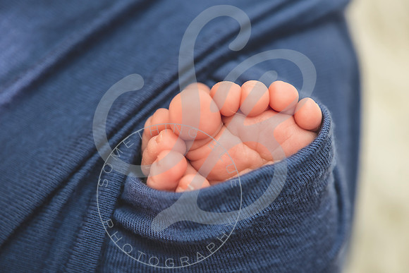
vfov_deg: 19.5
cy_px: 136
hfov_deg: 28.8
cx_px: 204
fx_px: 795
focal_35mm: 70
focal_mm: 70
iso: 500
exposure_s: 1/125
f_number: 5.6
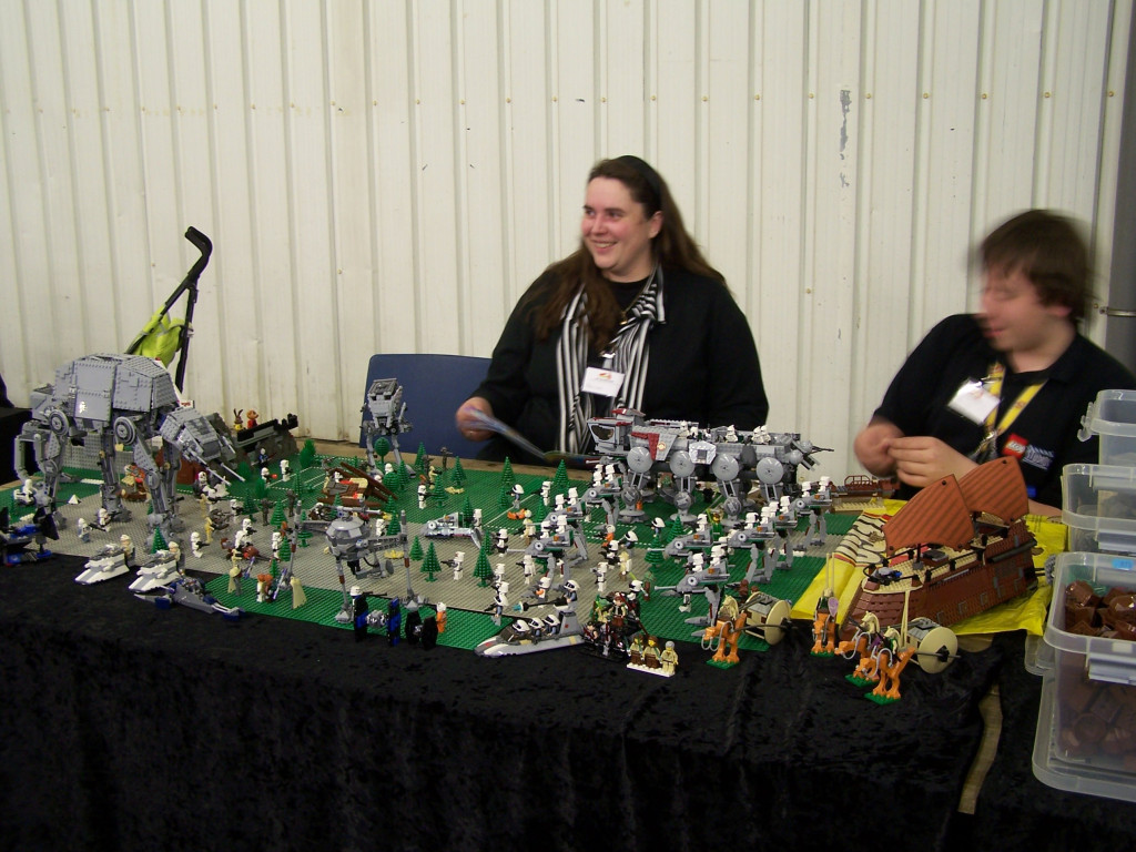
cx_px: 568
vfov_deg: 36.0
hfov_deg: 46.8
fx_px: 1313
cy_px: 426
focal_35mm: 40
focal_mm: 6.7
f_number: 2.8
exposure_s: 1/2
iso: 80
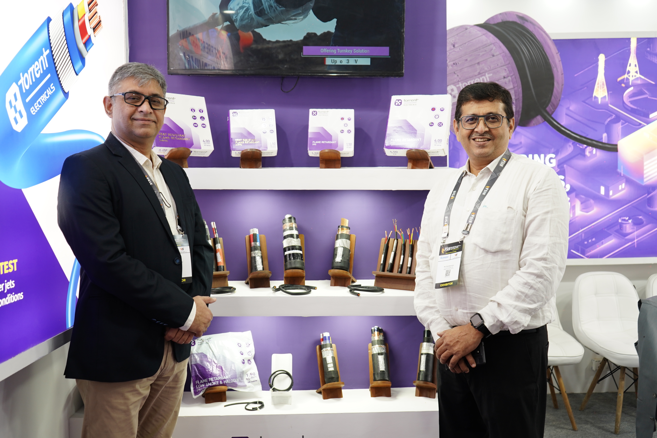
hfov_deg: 57.2
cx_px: 328
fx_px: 602
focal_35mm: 33
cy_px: 219
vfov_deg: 40.0
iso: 500
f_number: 4.5
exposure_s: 1/125
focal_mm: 33
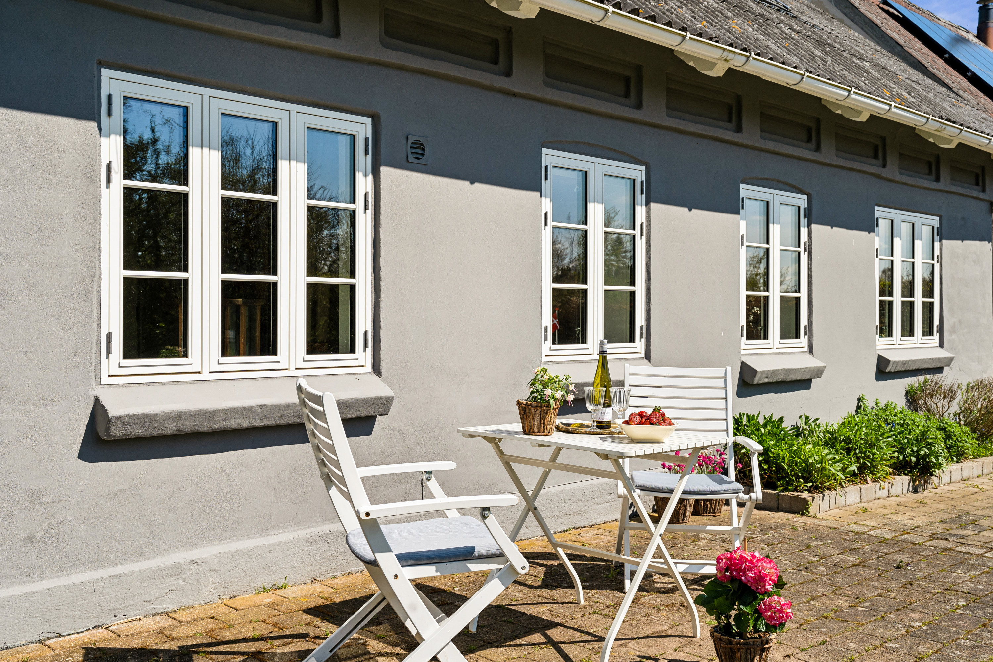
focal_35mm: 35
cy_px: 331
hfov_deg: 54.4
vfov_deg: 37.9
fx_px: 965
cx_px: 496
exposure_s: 1/800
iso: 200
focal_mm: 35
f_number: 8
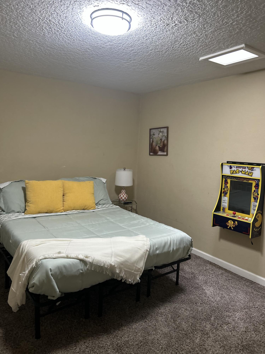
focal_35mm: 26
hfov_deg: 53.1
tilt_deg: -5.6
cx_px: 132
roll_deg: -1.2
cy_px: 177
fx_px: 265
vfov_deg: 67.3
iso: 200
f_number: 1.5
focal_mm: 5.7
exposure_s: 1/60
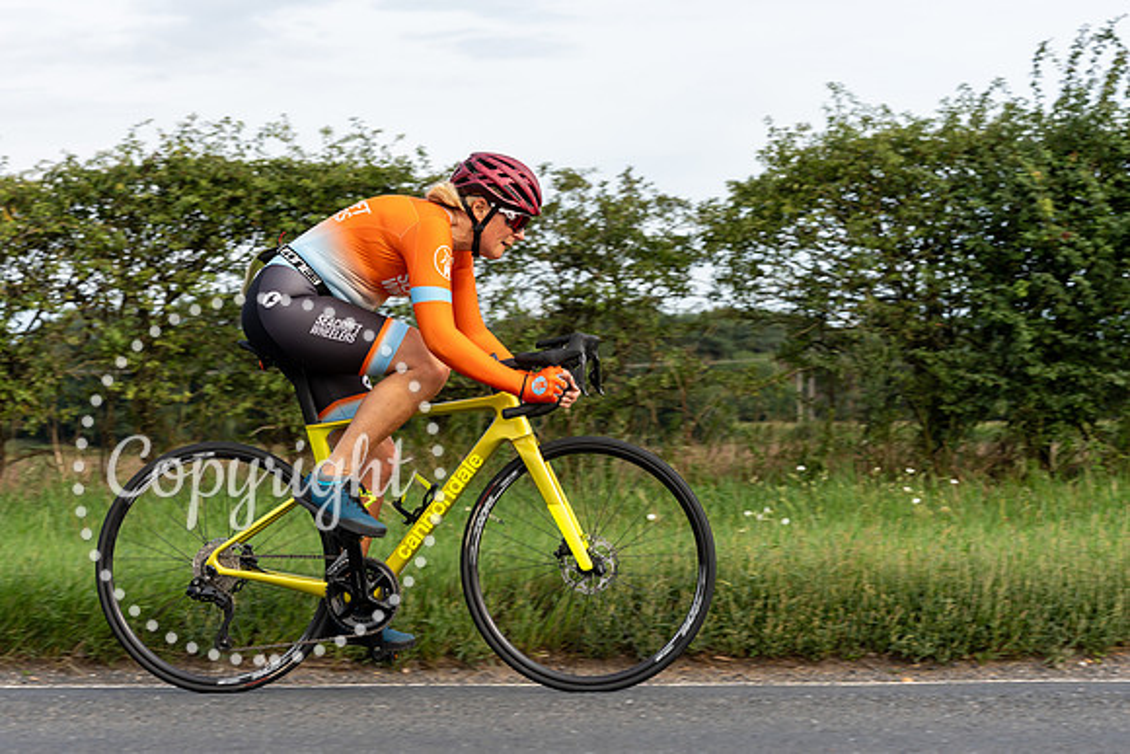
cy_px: 350
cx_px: 498
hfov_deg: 23.0
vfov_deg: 15.4
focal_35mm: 89
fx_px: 2780
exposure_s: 1/640
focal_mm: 72
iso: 320
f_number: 5.6
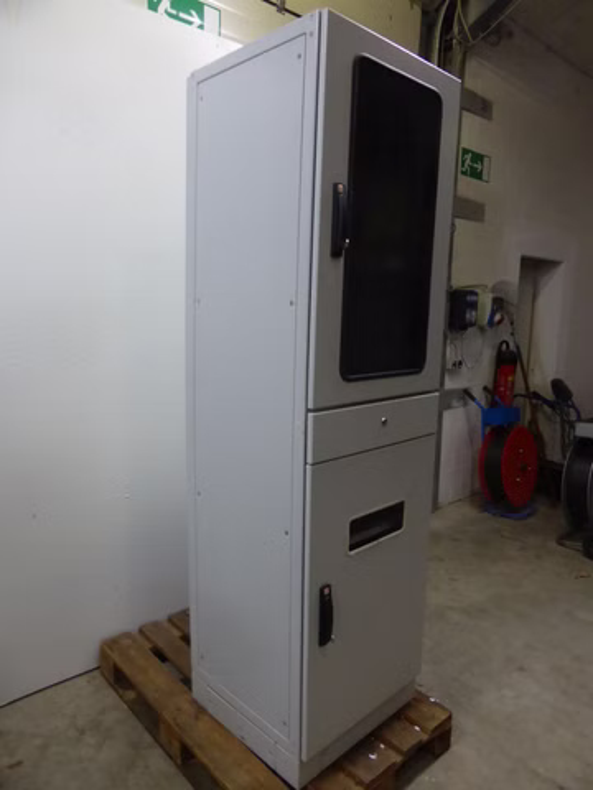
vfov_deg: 71.6
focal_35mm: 24
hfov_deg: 56.8
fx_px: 548
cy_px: 395
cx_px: 296
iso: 400
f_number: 3.3
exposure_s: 1/25
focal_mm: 4.3
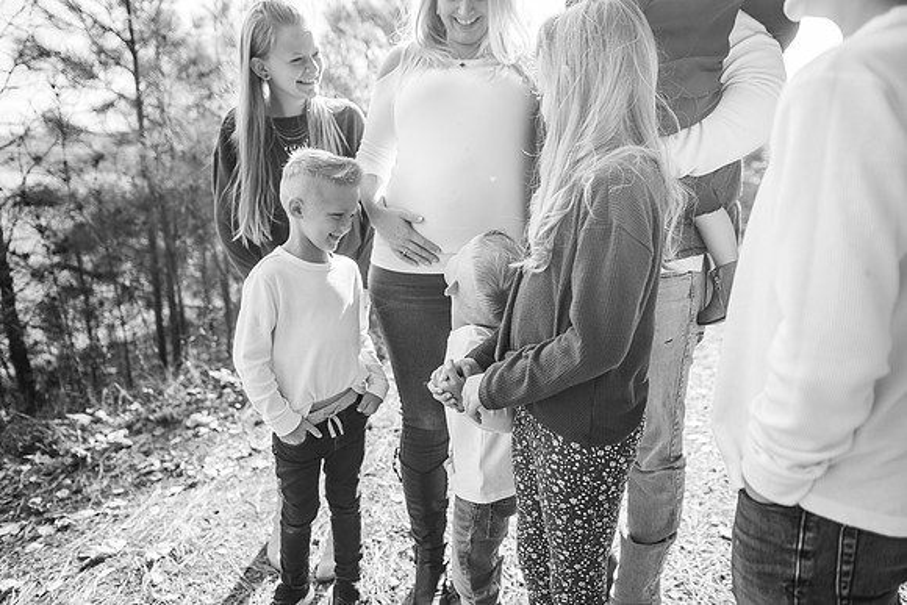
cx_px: 454
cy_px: 302
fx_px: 605
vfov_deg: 53.2
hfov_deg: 73.7
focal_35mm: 24
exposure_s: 1/640
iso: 100
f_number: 2.8
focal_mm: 24
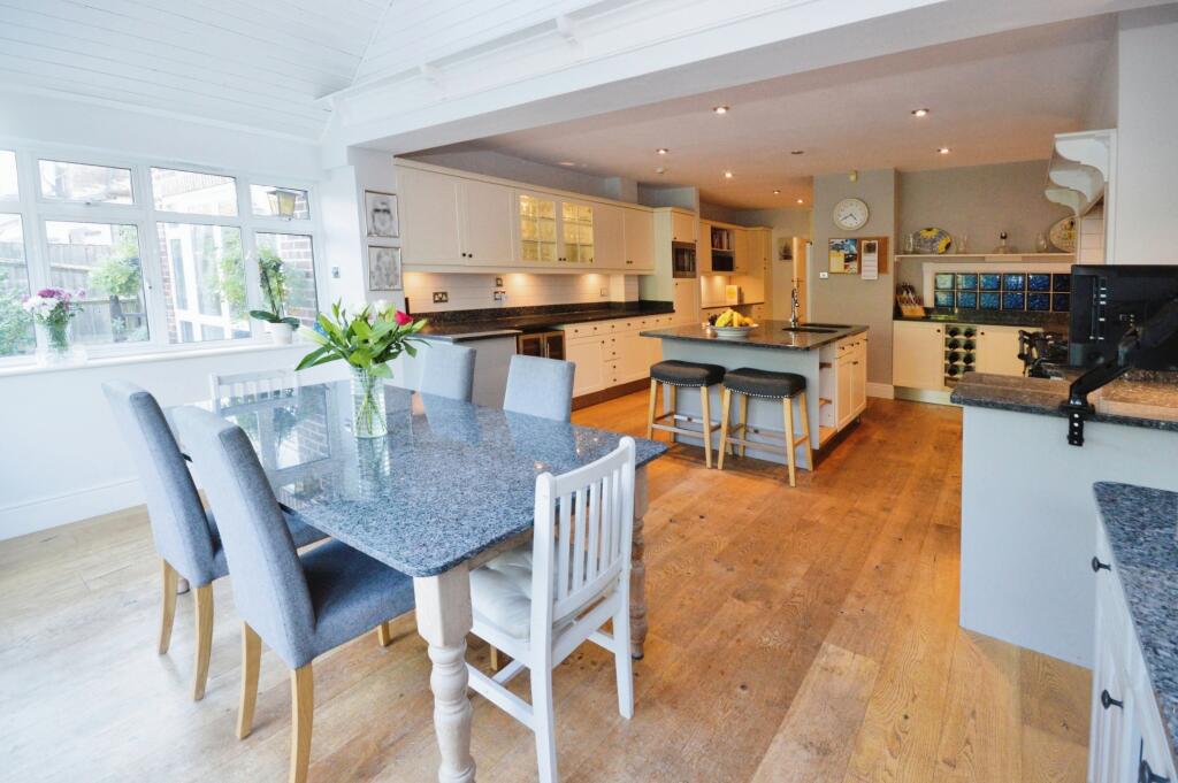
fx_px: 490
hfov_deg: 100.4
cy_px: 392
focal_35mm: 15
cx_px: 589
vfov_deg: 77.2
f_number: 9
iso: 1600
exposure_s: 1/40
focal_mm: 10
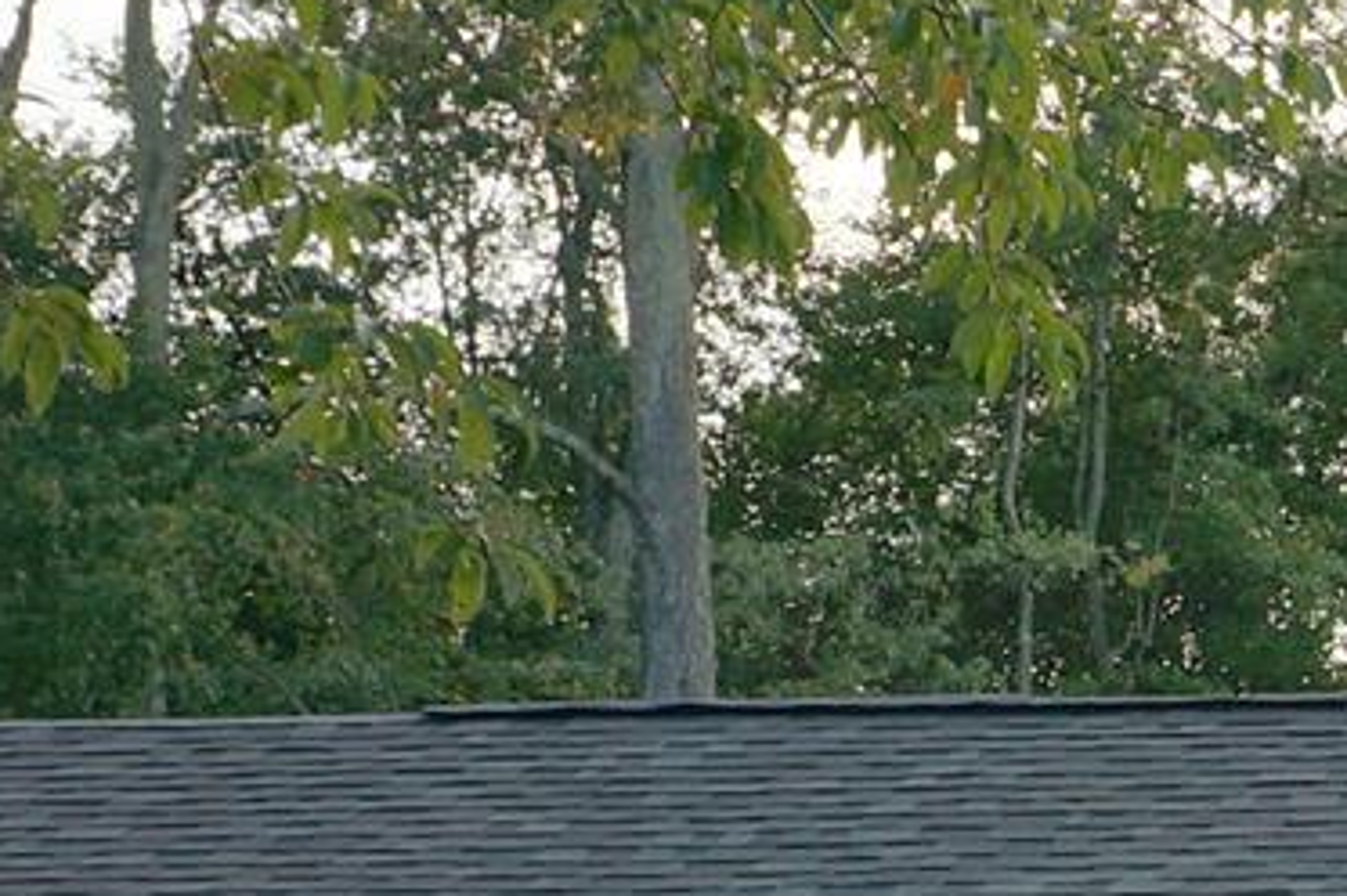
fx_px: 6766
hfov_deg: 10.8
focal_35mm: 181
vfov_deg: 7.5
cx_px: 2279
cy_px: 1261
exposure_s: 1/80
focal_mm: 22
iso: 100
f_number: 6.3
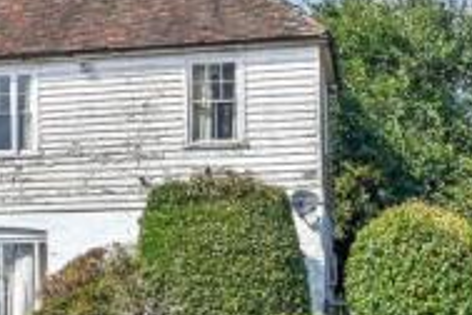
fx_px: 1363
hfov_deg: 18.7
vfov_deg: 13.2
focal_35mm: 104
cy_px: 164
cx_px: -76
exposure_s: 1/640
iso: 160
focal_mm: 20
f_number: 8
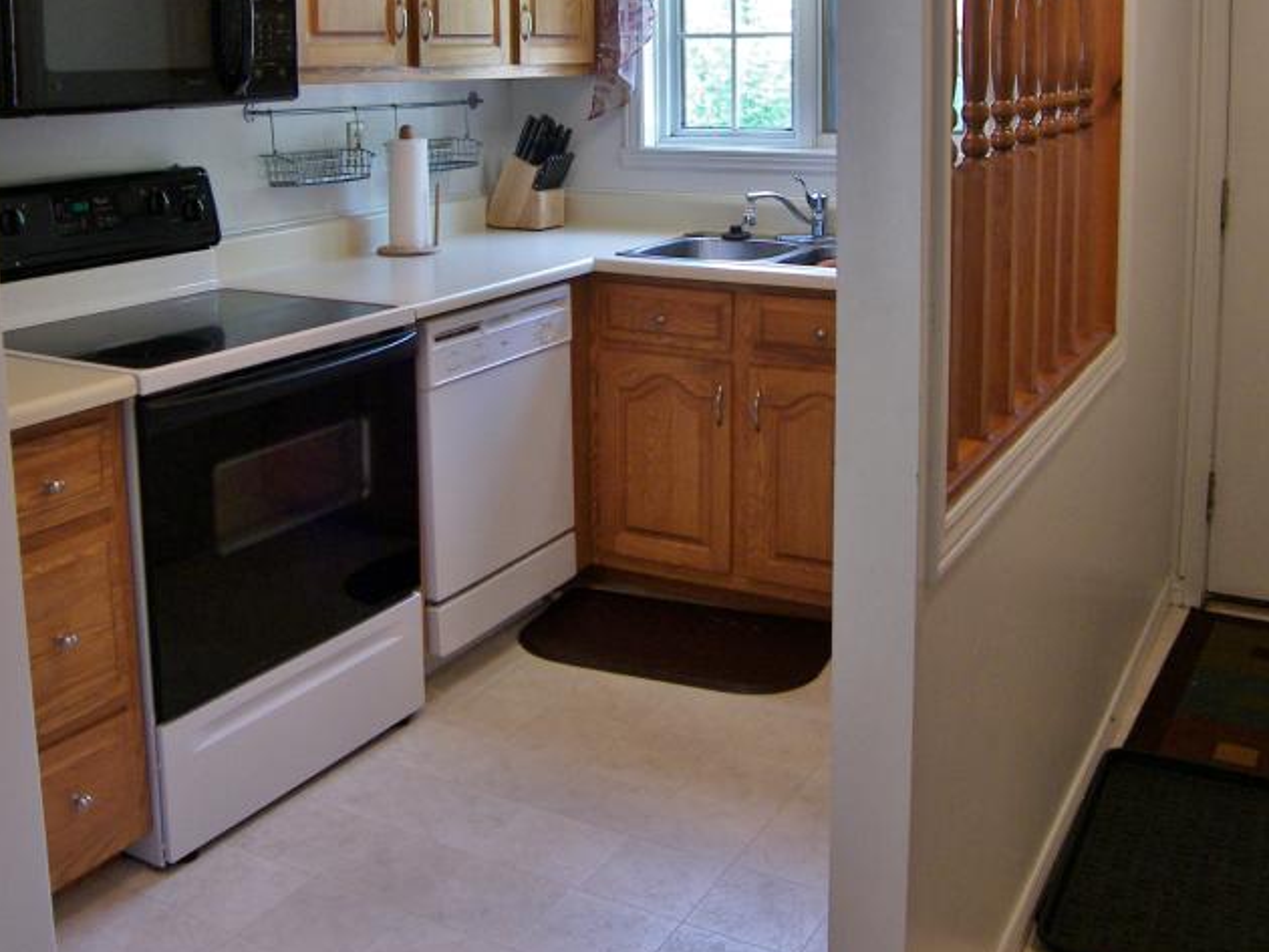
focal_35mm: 39
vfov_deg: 35.7
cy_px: 203
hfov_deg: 47.8
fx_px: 1430
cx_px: 564
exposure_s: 1/30
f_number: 2.8
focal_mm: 5
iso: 100
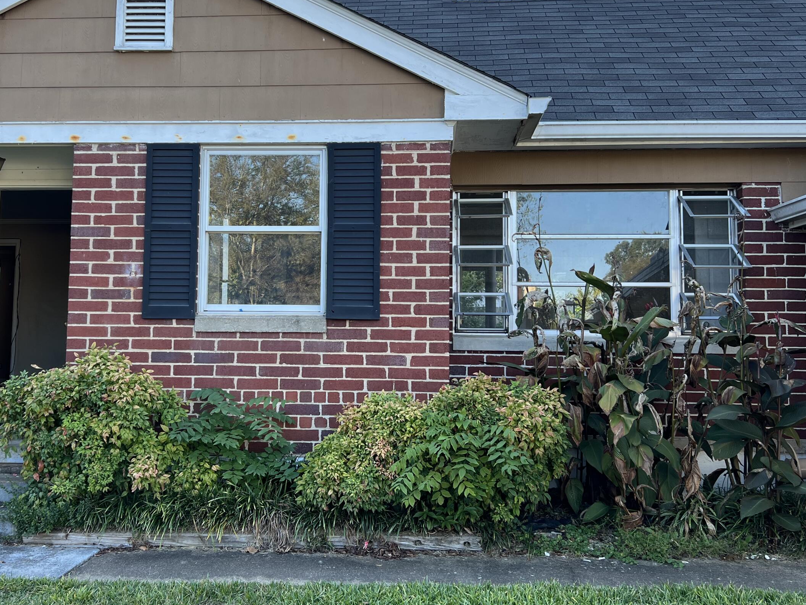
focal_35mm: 37
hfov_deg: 50.0
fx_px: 862
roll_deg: -0.8
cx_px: 359
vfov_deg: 38.6
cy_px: 275
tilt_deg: +4.4
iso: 40
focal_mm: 5.7
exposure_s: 1/219
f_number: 1.5
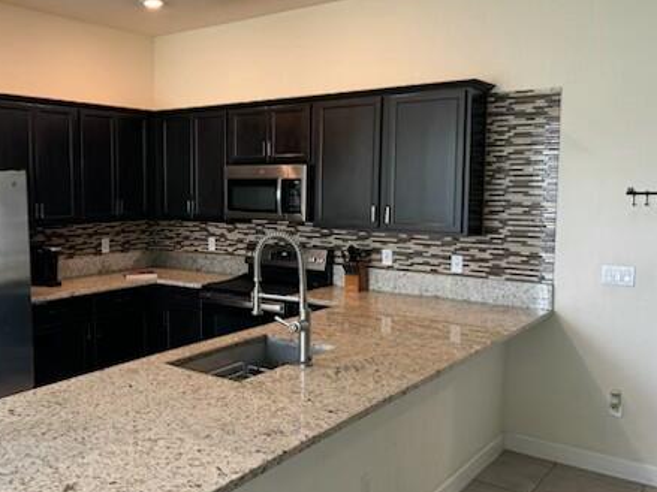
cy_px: 227
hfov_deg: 51.4
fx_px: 664
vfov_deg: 40.7
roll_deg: -0.1
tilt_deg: -4.8
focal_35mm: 35
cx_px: 205
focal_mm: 6.76
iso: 100
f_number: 1.78
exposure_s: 1/60
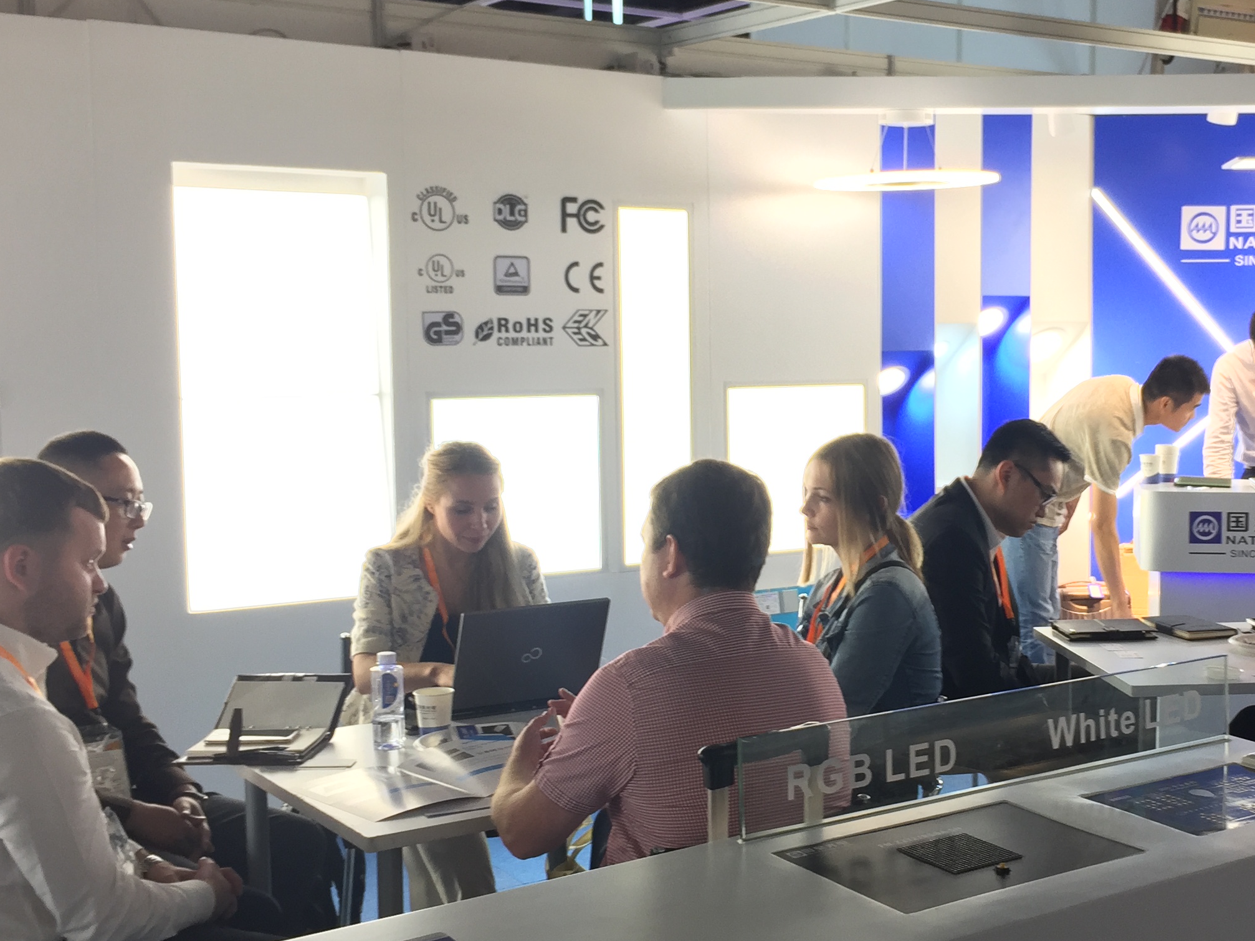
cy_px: 515
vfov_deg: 30.9
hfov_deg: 39.9
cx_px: 845
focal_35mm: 47
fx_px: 1704
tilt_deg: -6.8
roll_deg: -1.5
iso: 40
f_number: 2.2
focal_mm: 4.15
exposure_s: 1/50
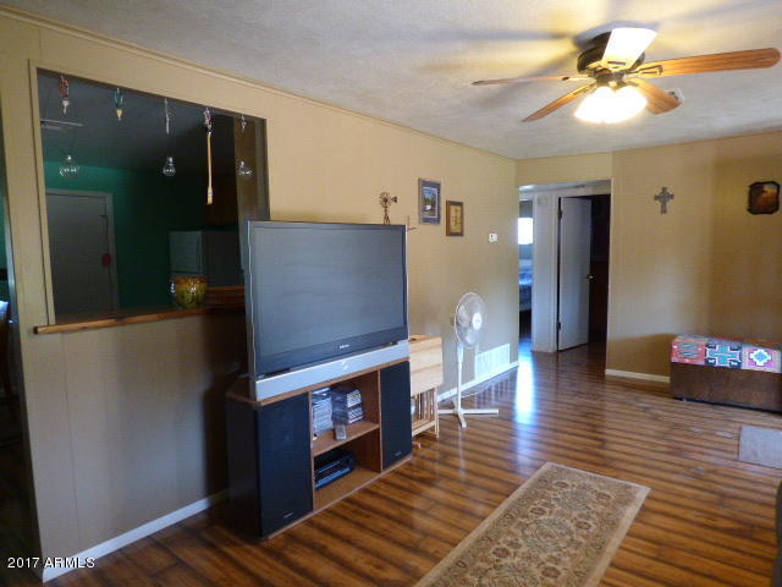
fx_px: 474
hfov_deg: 79.0
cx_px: 391
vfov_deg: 63.4
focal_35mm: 21
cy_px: 294
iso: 400
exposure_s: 1/25
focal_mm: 3.7
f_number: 2.8
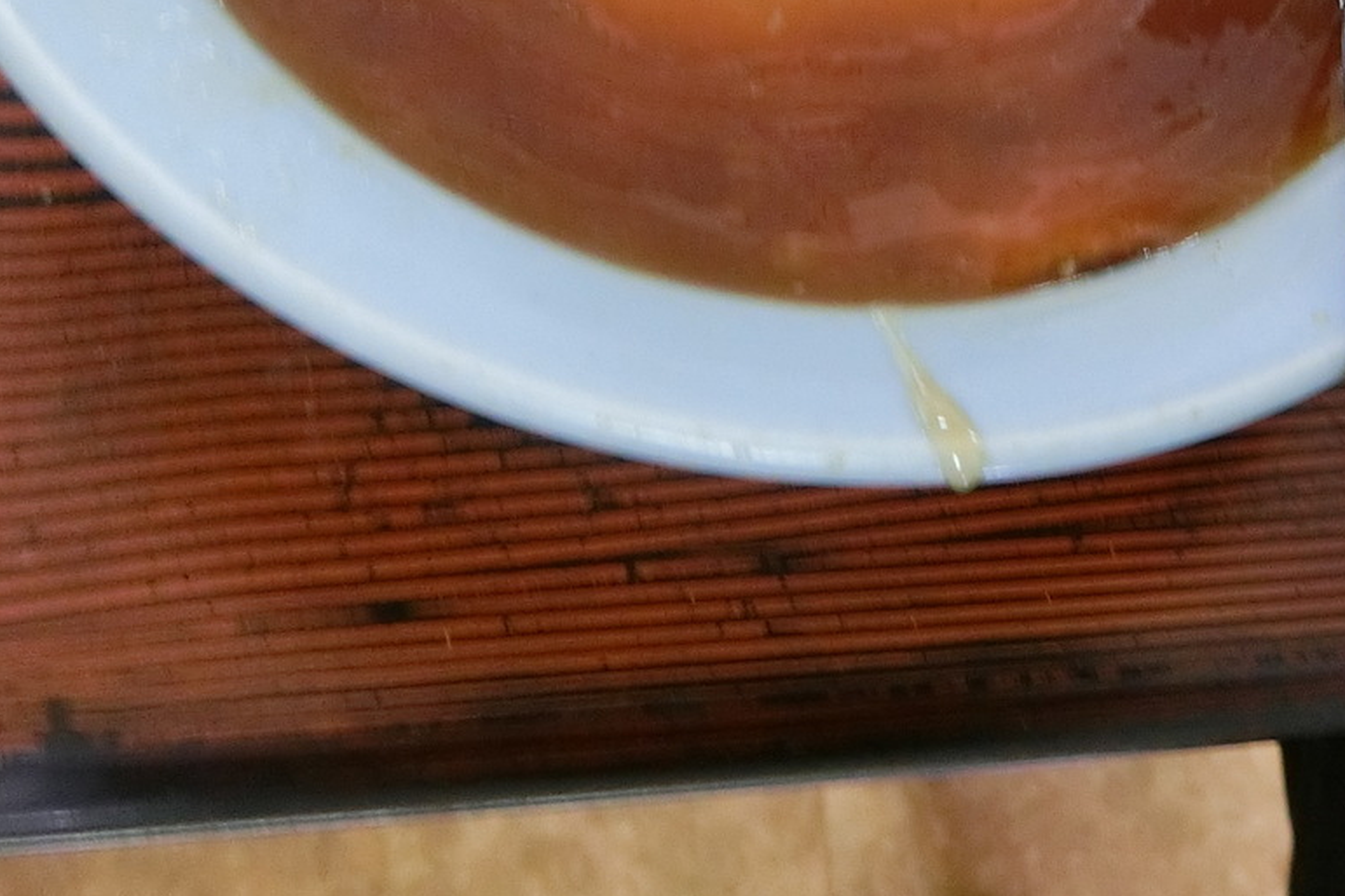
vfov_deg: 24.2
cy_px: 53
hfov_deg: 35.5
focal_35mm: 54
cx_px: 1109
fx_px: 2017
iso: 500
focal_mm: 5.4
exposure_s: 1/30
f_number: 2.8
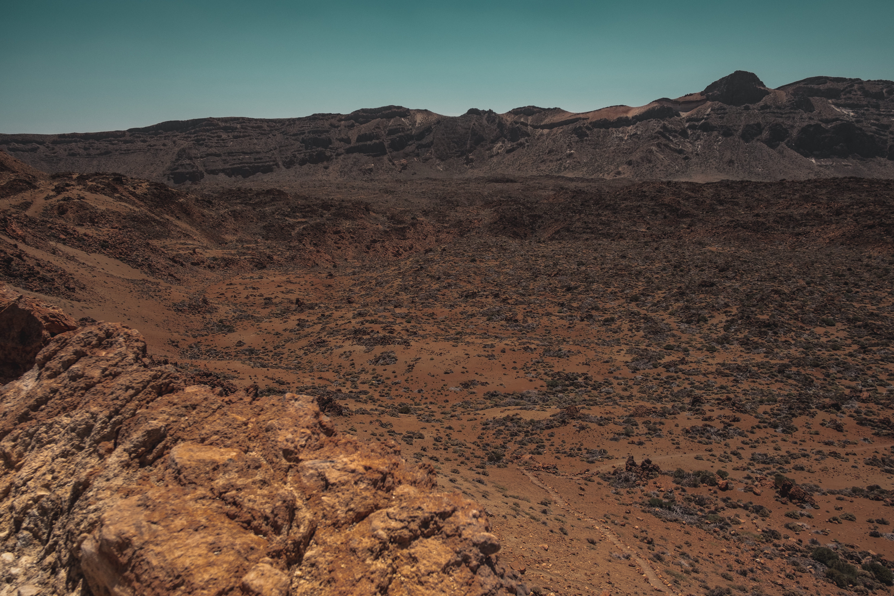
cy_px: 298
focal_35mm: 27
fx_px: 670
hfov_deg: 67.4
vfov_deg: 47.9
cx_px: 447
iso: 200
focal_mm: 18
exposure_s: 1/1000
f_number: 4.5
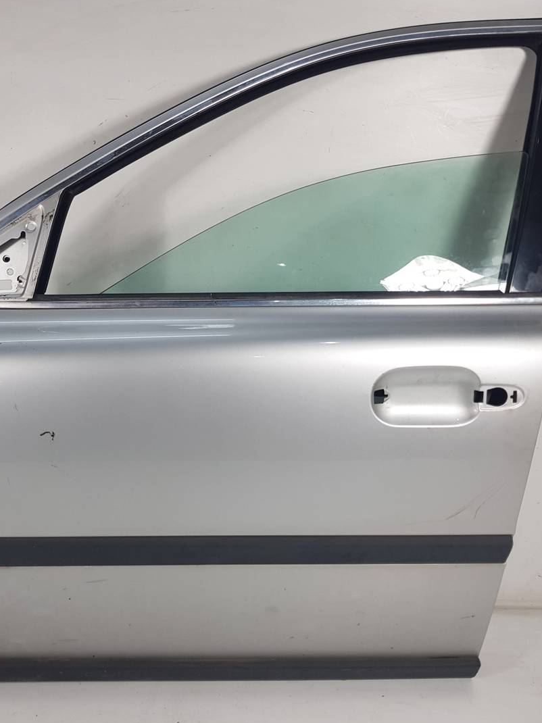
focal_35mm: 35
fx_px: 731
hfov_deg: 40.6
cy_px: 361
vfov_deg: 52.6
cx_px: 232
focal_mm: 4.2
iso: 40
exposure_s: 1/128
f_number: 1.7
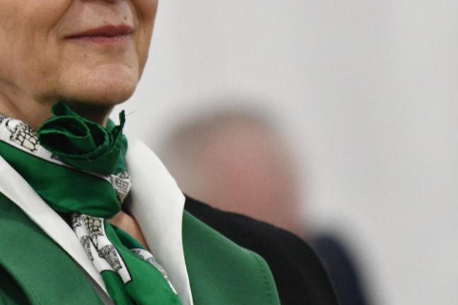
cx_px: 35
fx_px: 9070
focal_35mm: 713
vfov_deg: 1.9
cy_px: 61
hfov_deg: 2.9
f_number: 2.8
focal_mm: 190
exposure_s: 1/160
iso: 3200
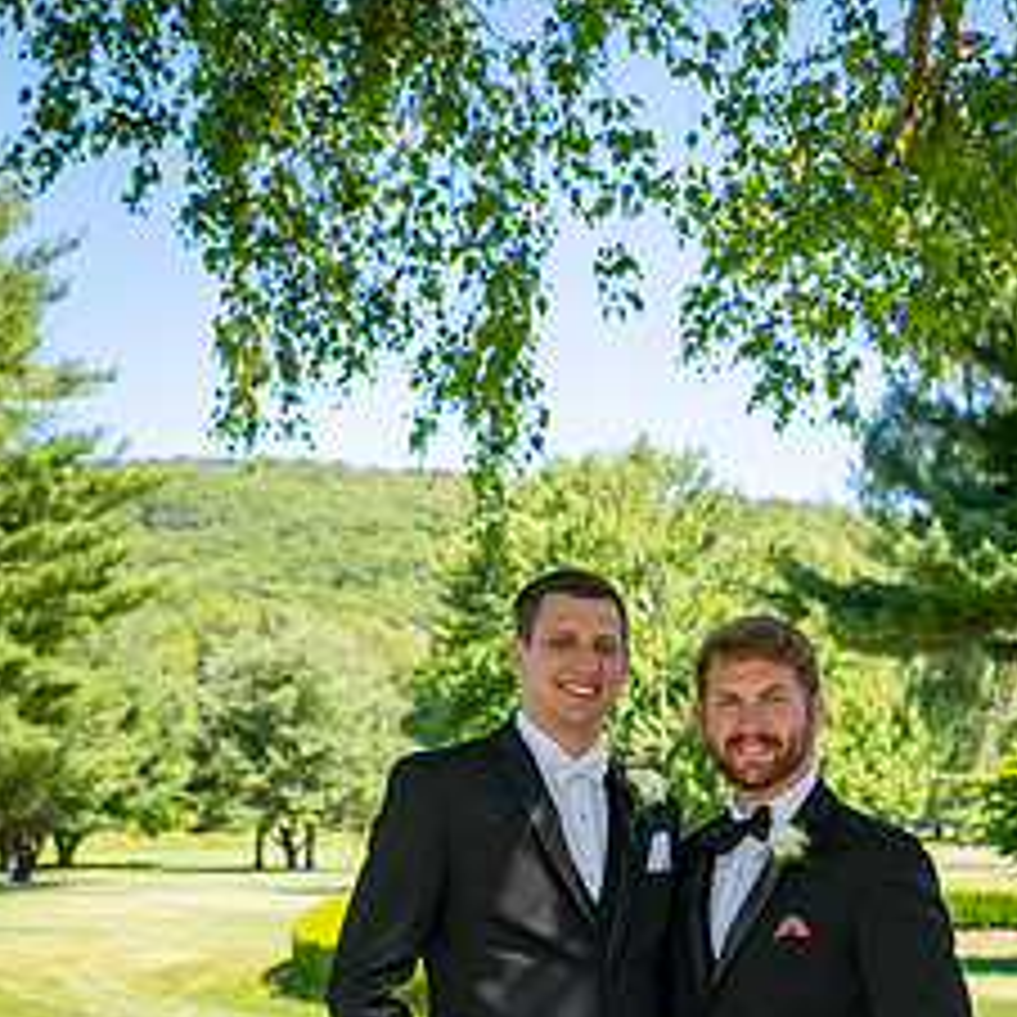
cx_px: 658
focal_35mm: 71
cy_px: 999
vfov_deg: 23.4
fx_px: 2360
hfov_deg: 24.2
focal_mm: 28
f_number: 3.2
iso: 100
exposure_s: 1/800
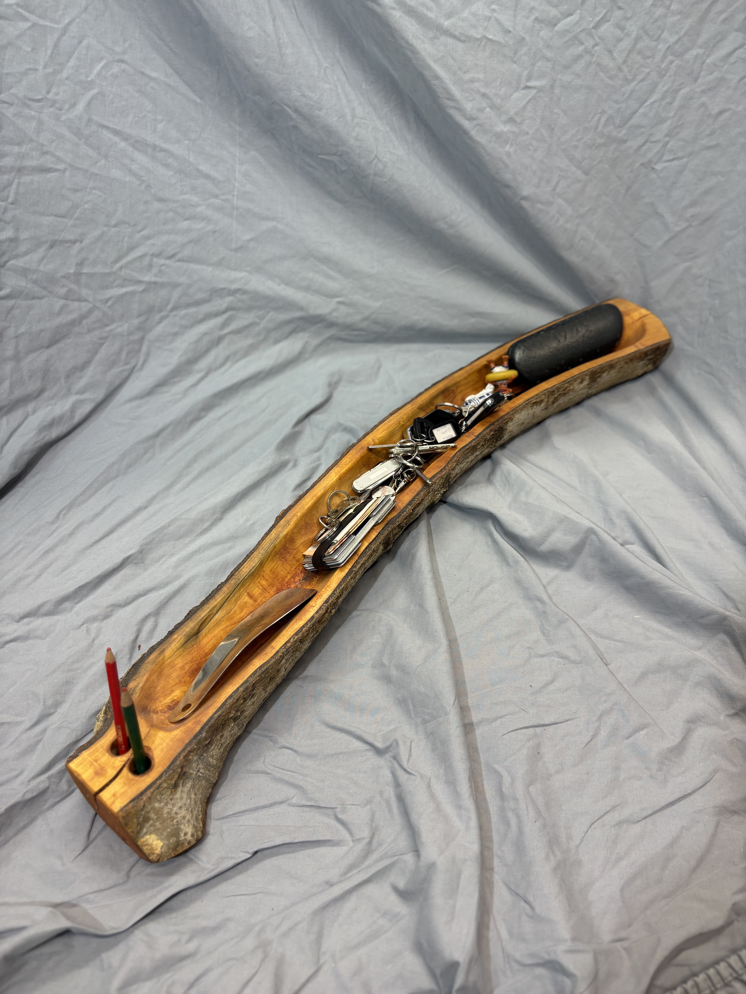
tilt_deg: -48.1
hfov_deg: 53.1
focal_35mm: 26
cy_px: 497
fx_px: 747
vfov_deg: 67.3
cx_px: 373
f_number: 1.6
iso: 80
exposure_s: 1/100
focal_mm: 5.96
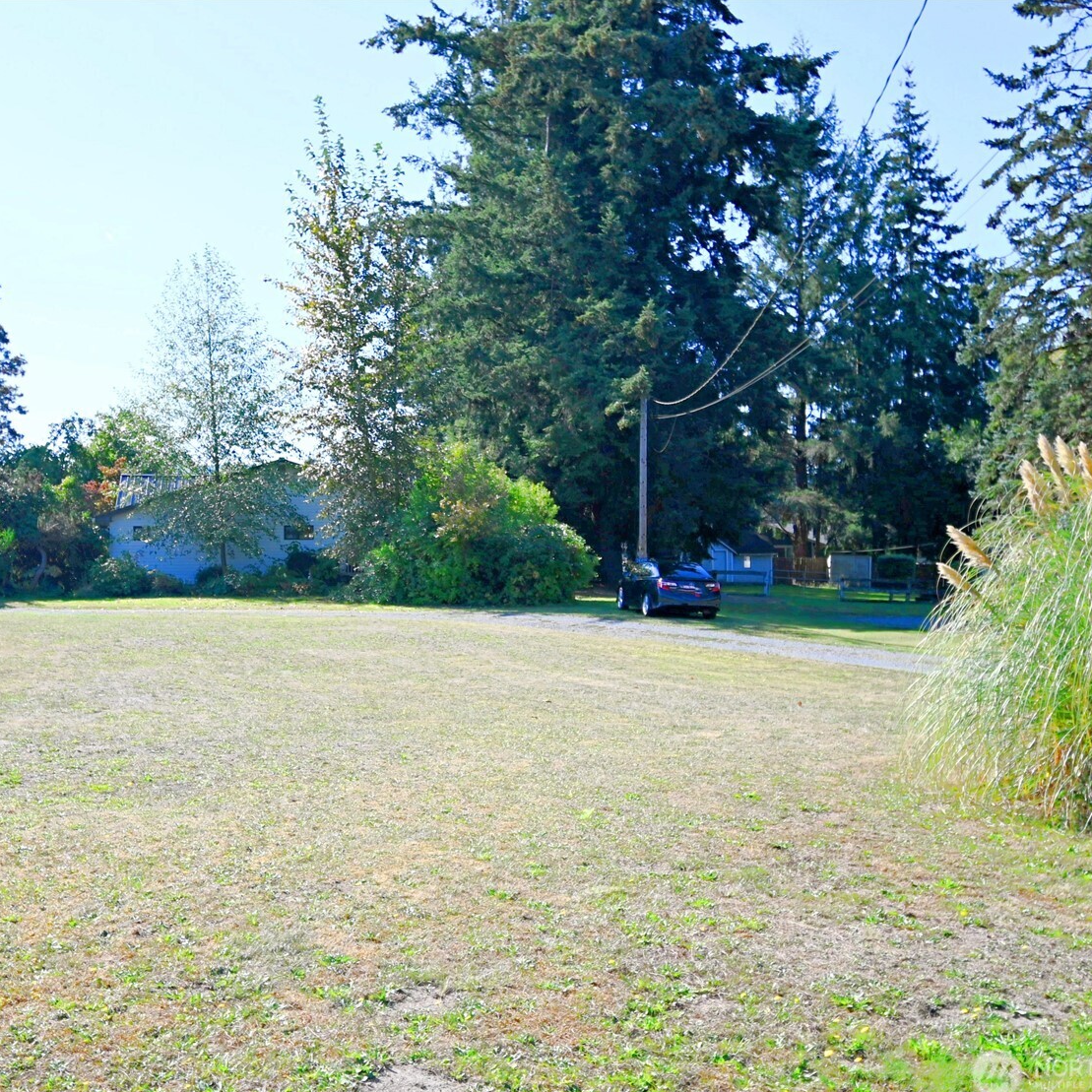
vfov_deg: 42.8
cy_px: 555
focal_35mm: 39
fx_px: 1392
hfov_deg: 42.3
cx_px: 377
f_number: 6.3
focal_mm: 20
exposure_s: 1/320
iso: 100
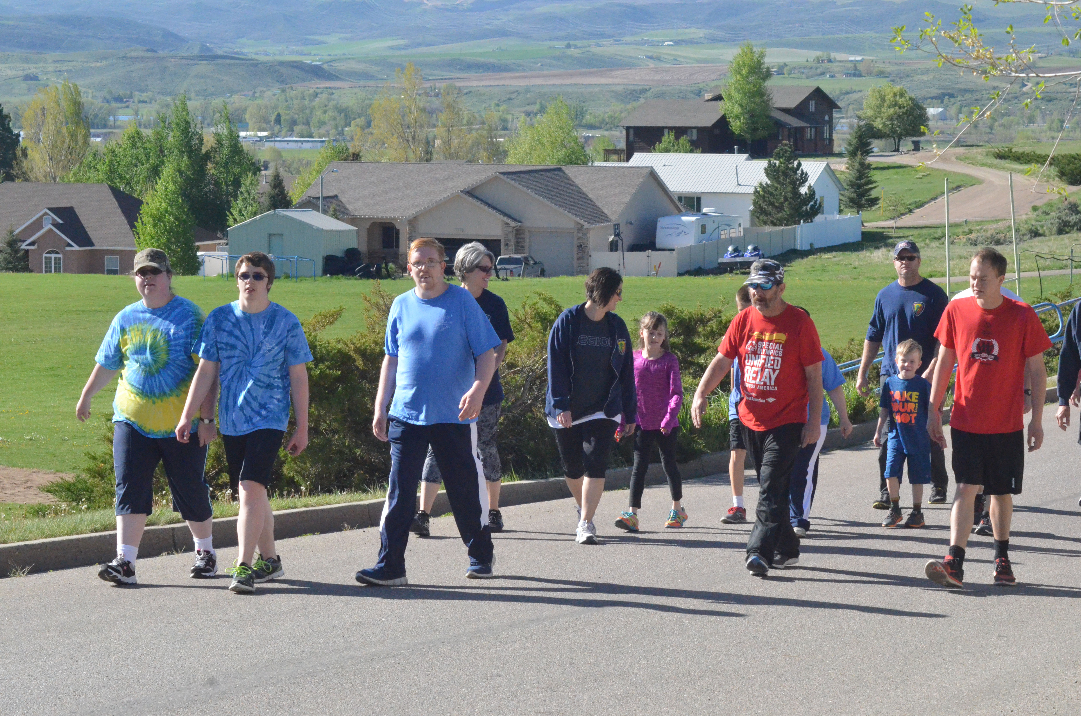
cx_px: 540
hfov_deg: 19.5
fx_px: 3146
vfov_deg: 13.0
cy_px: 358
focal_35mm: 105
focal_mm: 70
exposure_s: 1/2500
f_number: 14
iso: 5000
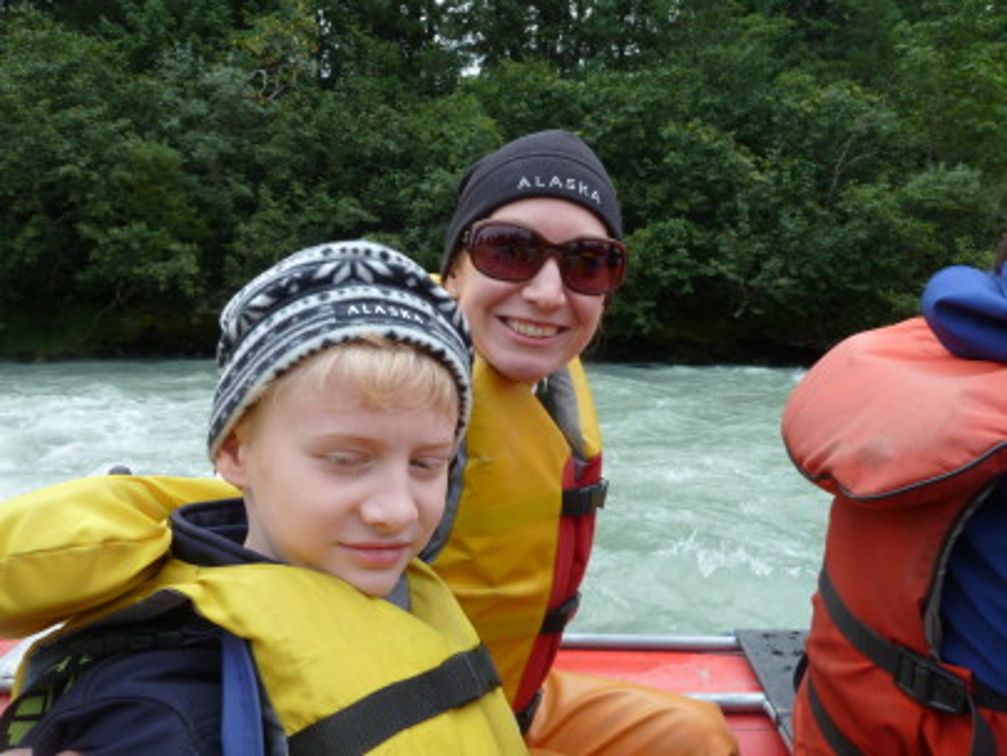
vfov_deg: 54.9
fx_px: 727
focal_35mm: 25
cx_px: 504
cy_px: 378
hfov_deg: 69.4
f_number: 4
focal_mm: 4.1
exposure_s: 1/160
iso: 80
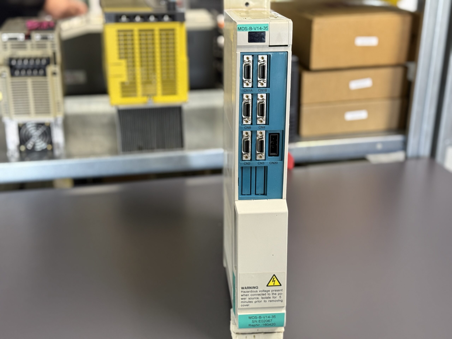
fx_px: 627
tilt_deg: -22.1
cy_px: 170
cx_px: 226
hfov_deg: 39.7
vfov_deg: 30.3
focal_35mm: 48
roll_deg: -0.4
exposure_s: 1/50
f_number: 1.78
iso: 250
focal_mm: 6.76
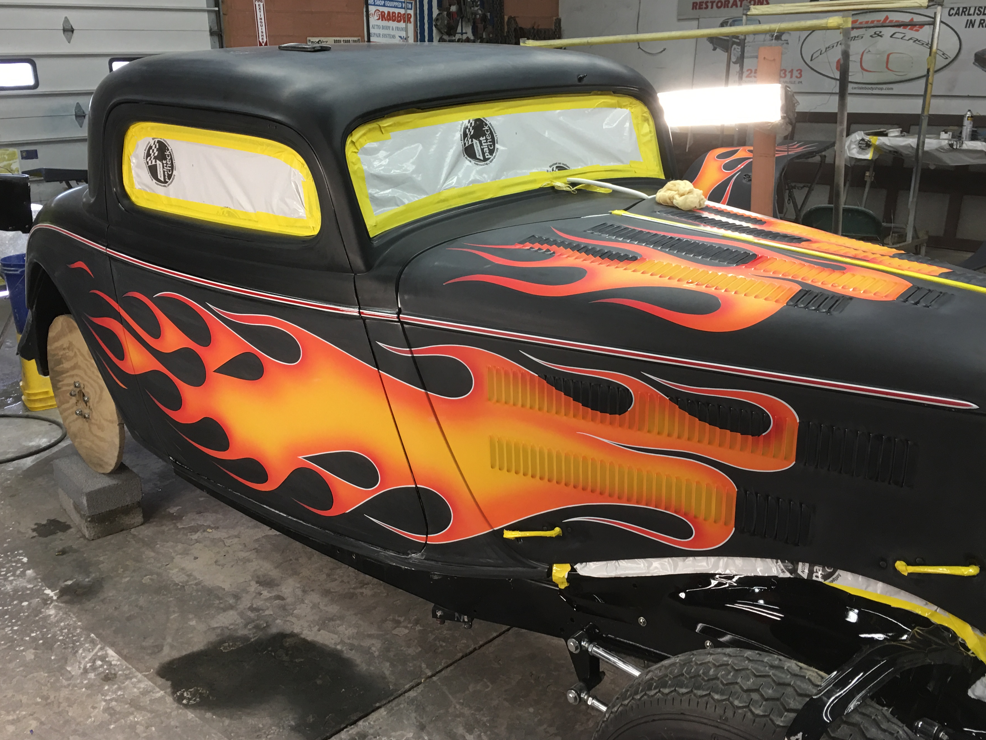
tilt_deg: -15.3
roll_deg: +1.2
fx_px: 940
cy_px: 349
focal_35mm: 33
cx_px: 479
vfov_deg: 42.9
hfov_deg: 55.3
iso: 32
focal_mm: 4.15
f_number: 2.2
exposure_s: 1/15
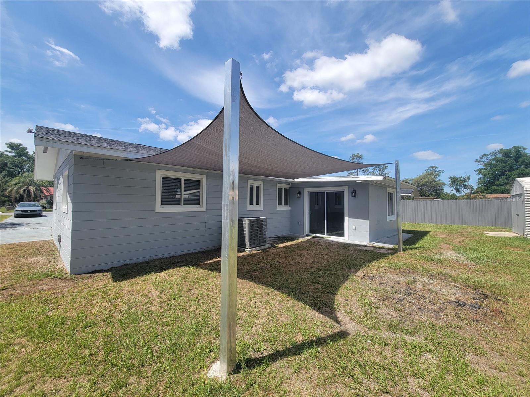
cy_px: 198
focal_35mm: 13
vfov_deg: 89.9
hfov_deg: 106.2
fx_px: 199
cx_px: 265
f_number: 2.2
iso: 50
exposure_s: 1/1422
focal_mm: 2.2
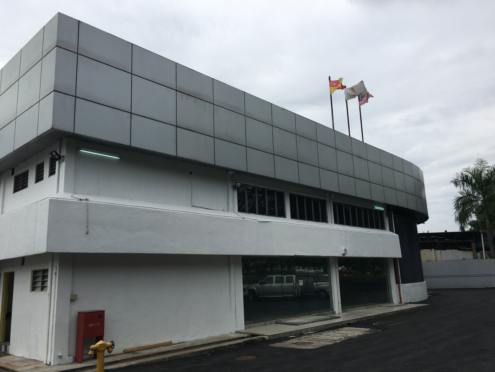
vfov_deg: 48.2
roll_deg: +2.1
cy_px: 186
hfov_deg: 61.7
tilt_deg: +11.5
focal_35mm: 29
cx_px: 248
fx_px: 415
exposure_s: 1/3205
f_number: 2.2
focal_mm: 4.15
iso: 25
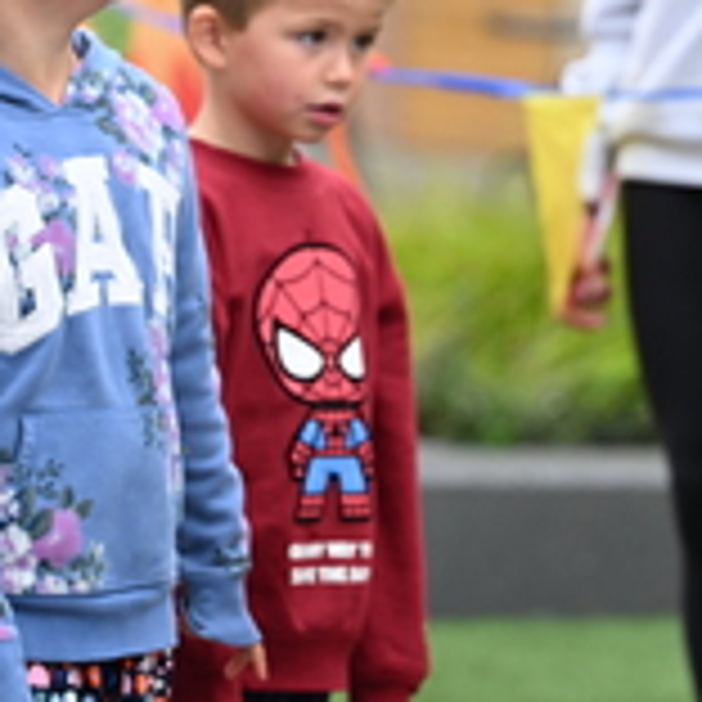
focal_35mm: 314
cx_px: 268
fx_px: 7204
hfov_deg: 5.6
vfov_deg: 5.6
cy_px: -36
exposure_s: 1/1600
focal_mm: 105
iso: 640
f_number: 2.8
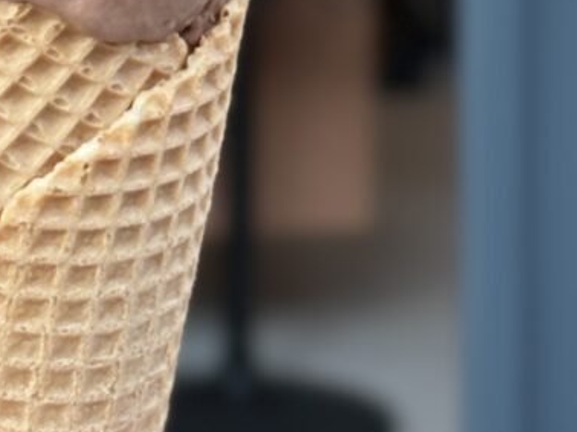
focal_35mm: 141
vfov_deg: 10.4
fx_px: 2349
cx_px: 105
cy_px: -21
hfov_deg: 13.9
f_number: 1.6
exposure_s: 1/375
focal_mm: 5.96
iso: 80
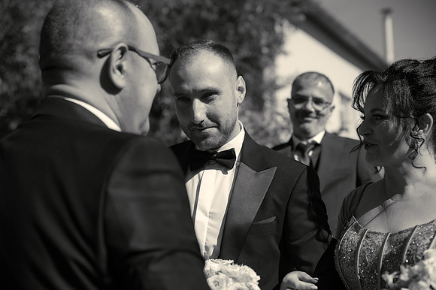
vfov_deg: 19.4
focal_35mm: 70
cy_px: 145
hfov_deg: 28.9
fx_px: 847
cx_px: 218
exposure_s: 1/500
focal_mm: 70
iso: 100
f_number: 3.5
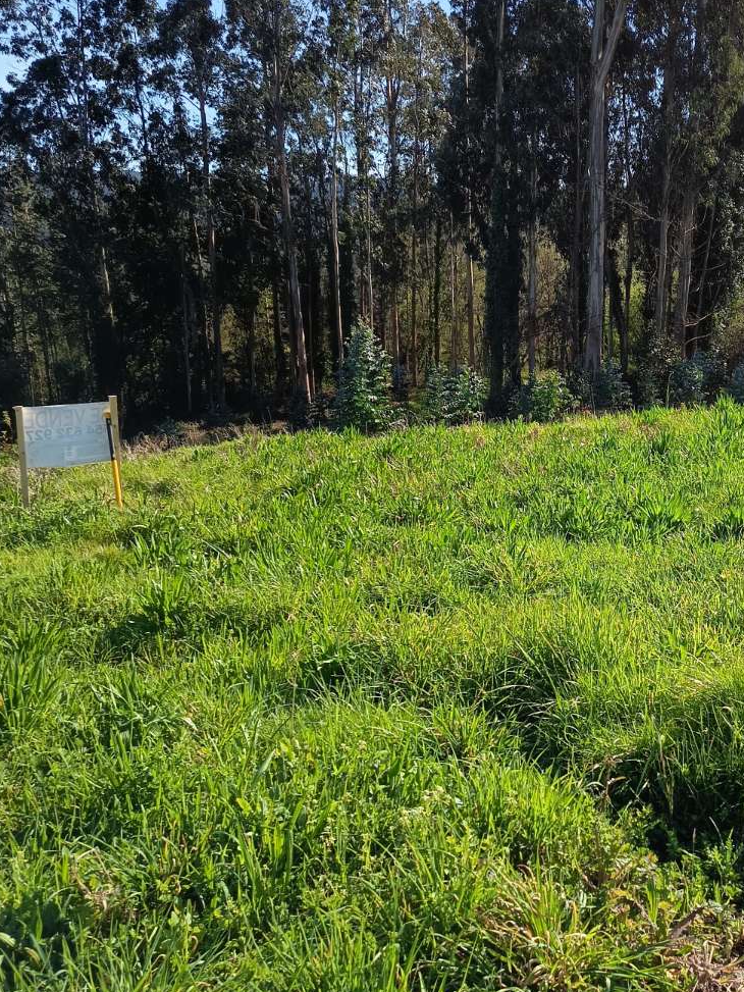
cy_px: 449
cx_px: 553
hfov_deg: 37.8
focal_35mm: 37
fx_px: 1060
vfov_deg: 50.1
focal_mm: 5.24
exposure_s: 1/391
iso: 50
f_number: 1.7
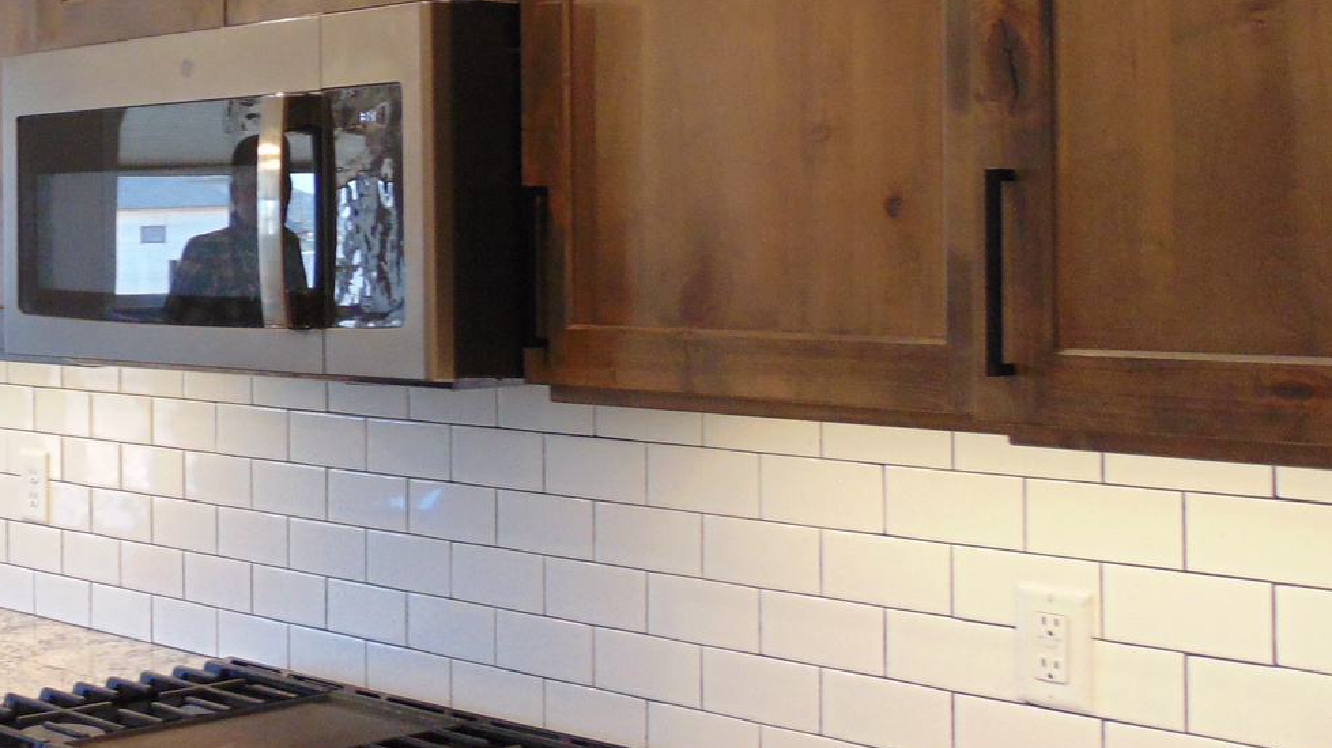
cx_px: -14
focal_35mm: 57
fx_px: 2013
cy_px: 241
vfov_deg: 21.0
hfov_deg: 33.4
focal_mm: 4.5
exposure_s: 1/30
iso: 160
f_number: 3
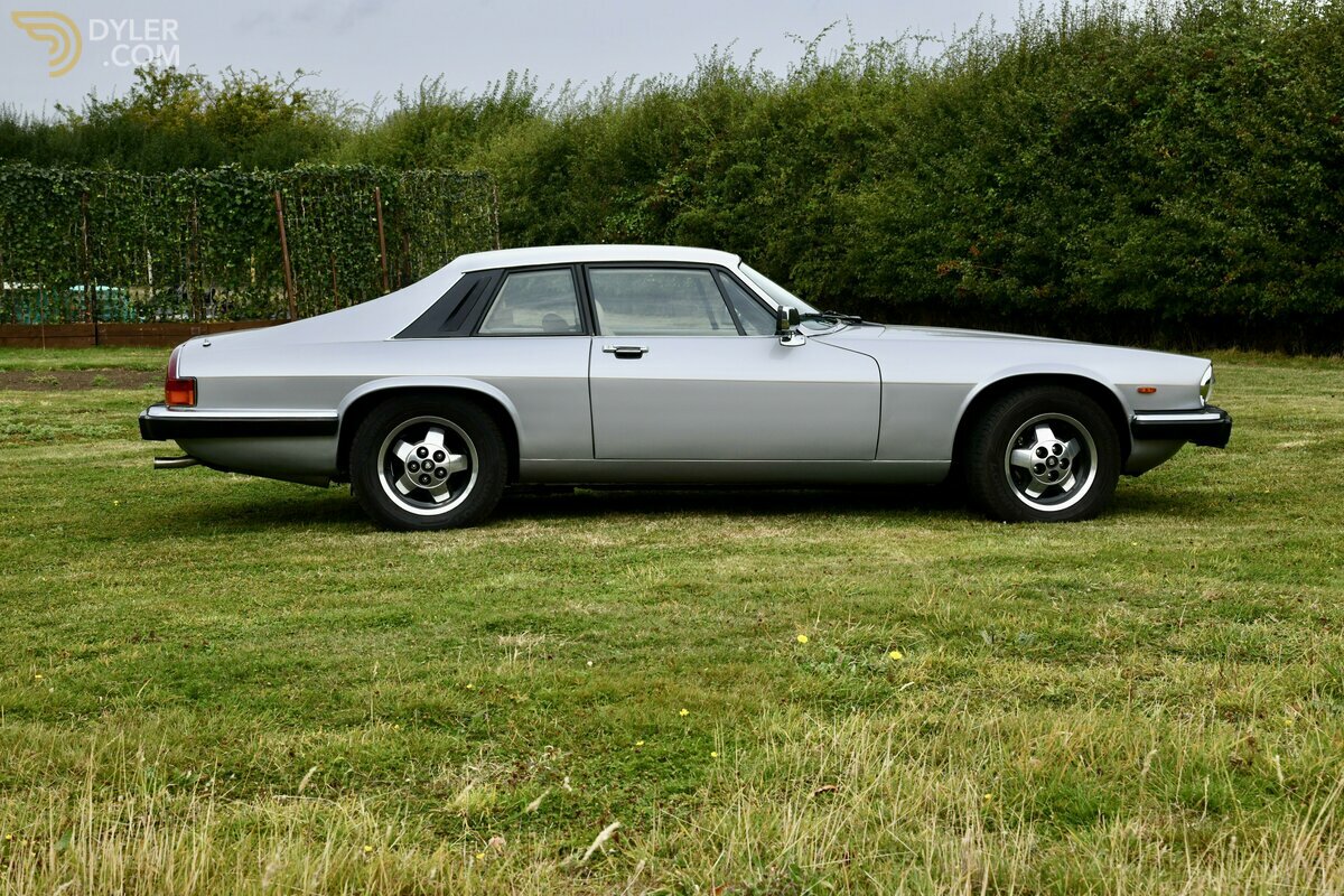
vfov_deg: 21.9
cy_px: 448
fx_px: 2314
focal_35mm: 62
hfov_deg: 32.4
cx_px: 672
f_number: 13
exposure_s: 1/640
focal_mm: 62
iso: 1250
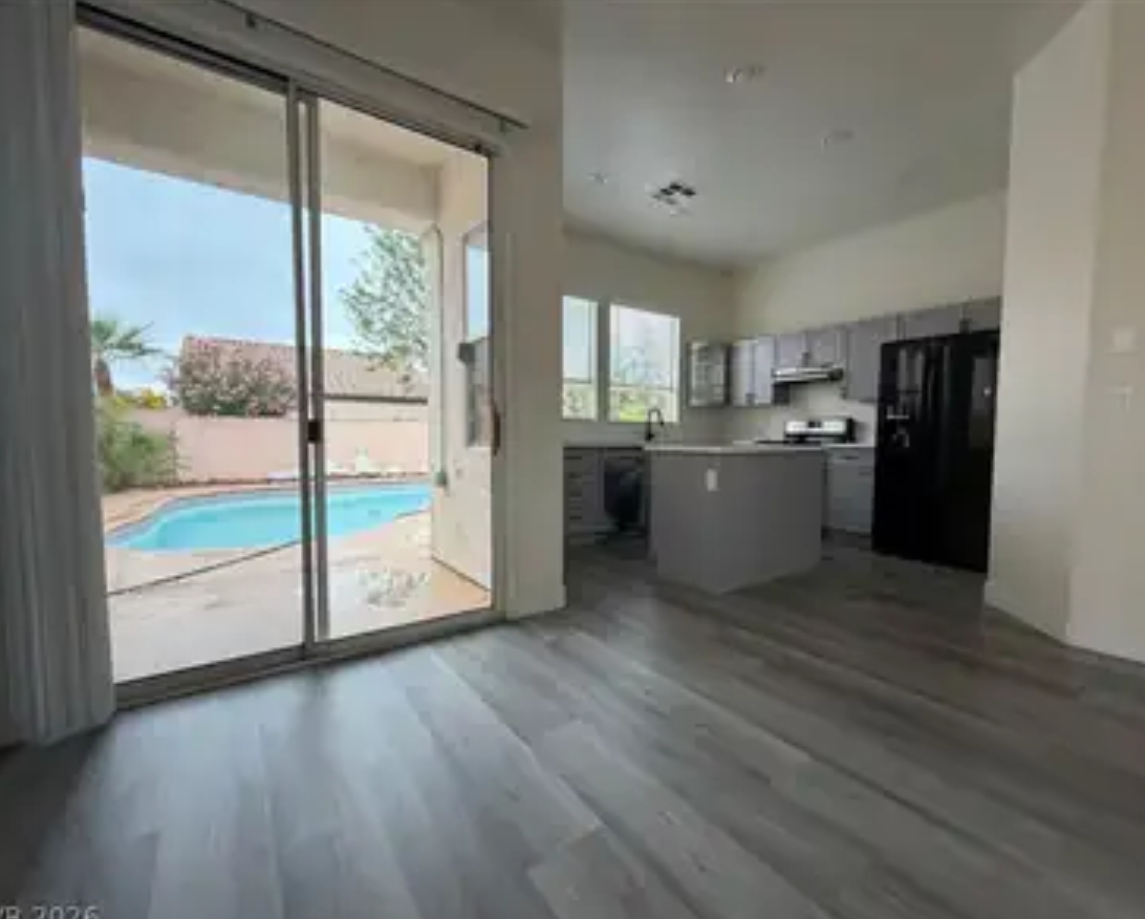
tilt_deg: -3.9
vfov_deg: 84.1
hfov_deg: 96.7
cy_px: 466
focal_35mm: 15
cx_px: 595
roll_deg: -0.3
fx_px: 509
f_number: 2.2
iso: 125
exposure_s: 1/121
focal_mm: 2.22
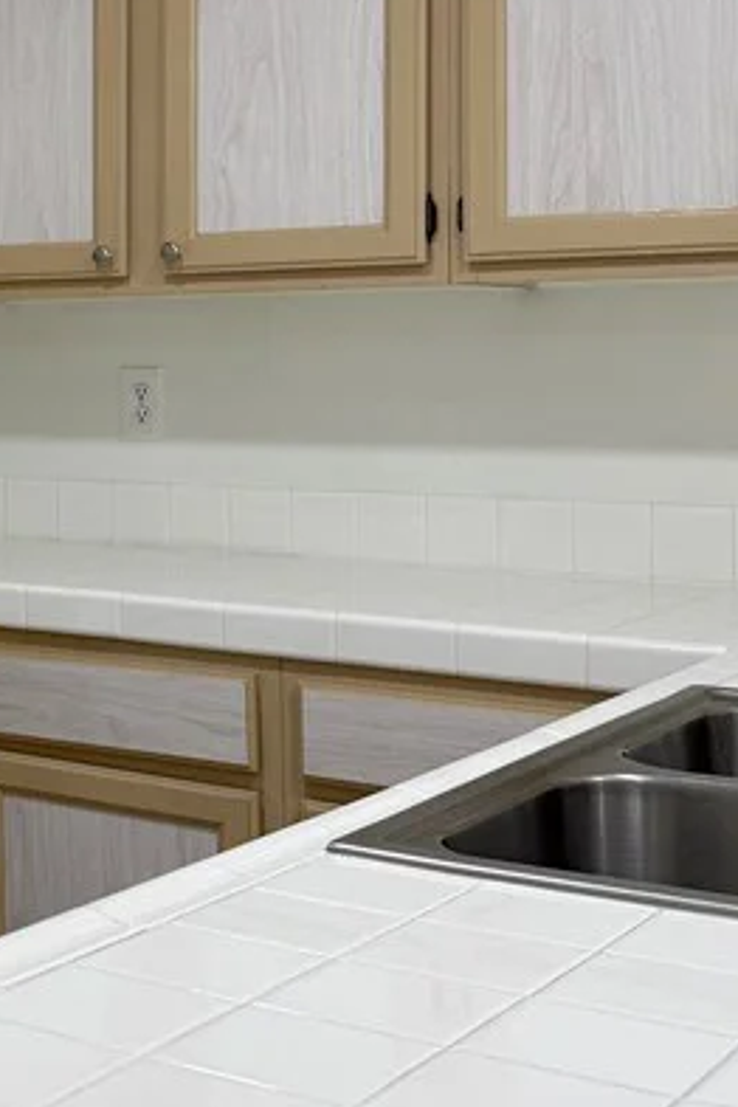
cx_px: -287
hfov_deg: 19.0
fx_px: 1999
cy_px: 363
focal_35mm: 65
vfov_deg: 30.7
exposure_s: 1/121
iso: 125
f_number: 1.78
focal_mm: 6.76
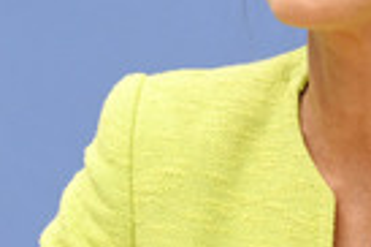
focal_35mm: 381
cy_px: 33
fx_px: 3922
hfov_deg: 5.4
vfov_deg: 3.6
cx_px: 210
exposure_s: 1/640
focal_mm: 116
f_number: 5.6
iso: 5000
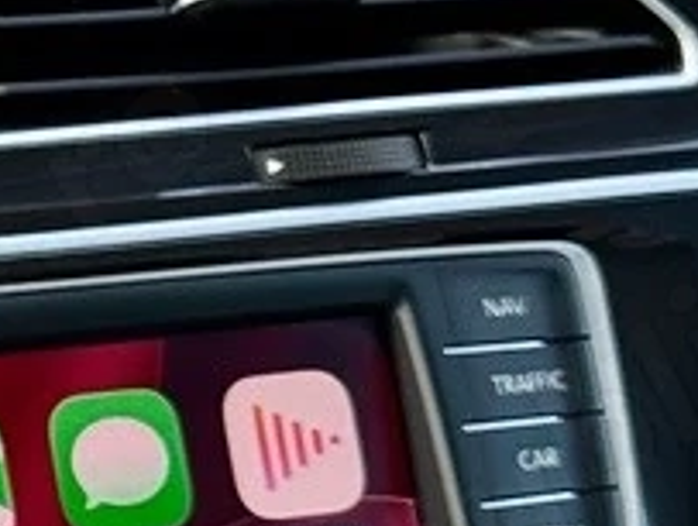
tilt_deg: -19.4
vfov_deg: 6.3
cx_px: -822
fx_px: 4767
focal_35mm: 236
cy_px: 382
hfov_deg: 7.9
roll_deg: -2.1
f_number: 1.78
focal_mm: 6.76
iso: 64
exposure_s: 1/239
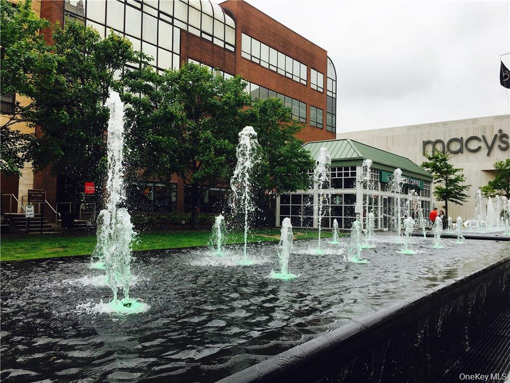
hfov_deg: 61.7
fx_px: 427
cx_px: 255
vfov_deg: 48.2
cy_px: 192
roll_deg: -1.5
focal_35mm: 29
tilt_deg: +3.4
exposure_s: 1/513
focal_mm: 4.15
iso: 25
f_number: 2.2
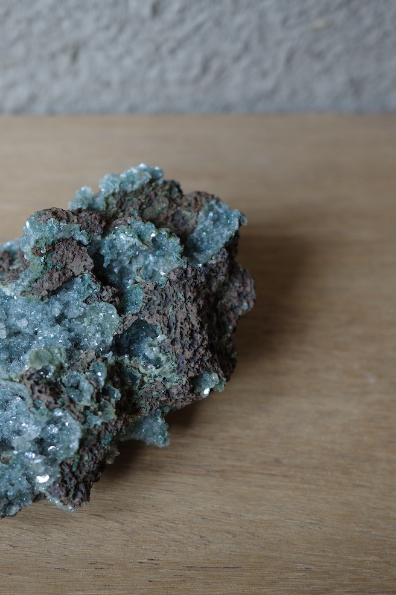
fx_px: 1006
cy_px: 294
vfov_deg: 32.9
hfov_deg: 22.0
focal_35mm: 61
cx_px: 92
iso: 200
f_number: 2.8
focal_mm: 26
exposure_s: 1/60
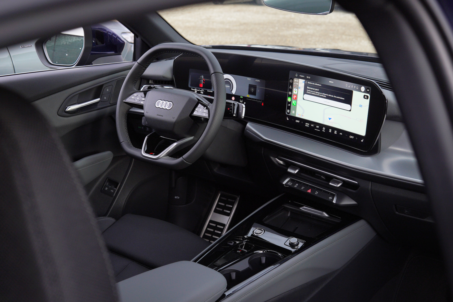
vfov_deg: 29.9
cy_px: 151
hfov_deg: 43.6
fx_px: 566
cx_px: 226
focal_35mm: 45
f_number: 5
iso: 250
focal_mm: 30
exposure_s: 1/125
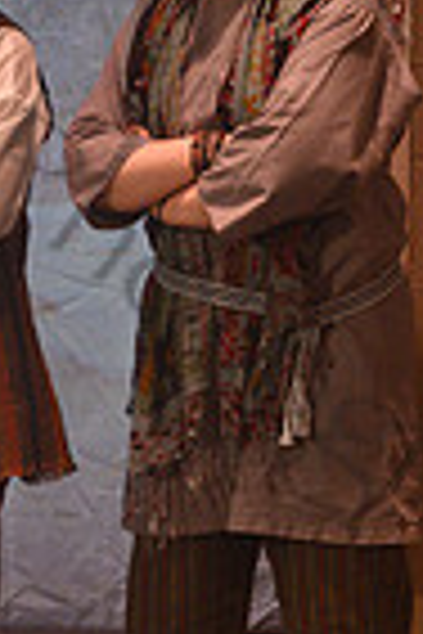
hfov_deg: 2.1
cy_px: 124
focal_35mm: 657
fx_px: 11579
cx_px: -36
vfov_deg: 3.1
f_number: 2.8
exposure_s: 1/200
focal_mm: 160
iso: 640
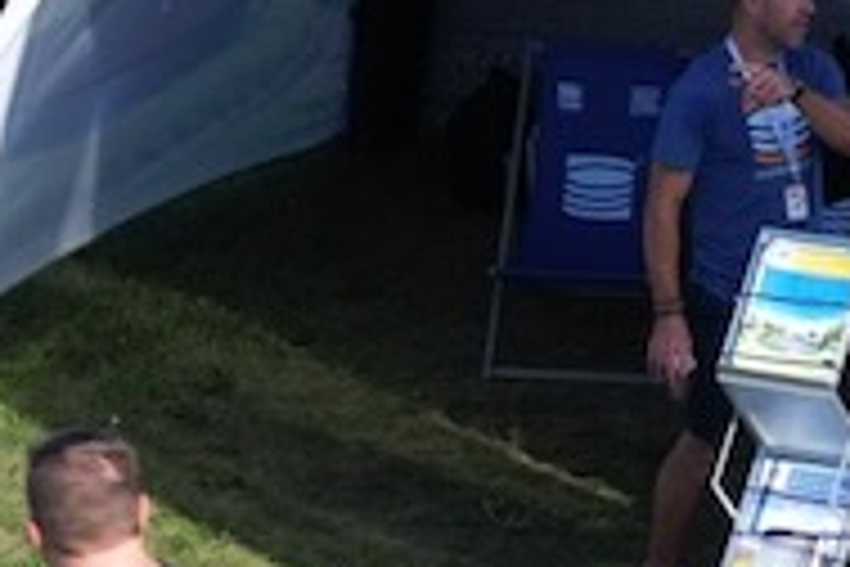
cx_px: 810
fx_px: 3990
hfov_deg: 12.1
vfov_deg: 8.1
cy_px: 162
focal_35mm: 169
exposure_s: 1/100
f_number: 1.7
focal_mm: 6.72
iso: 100
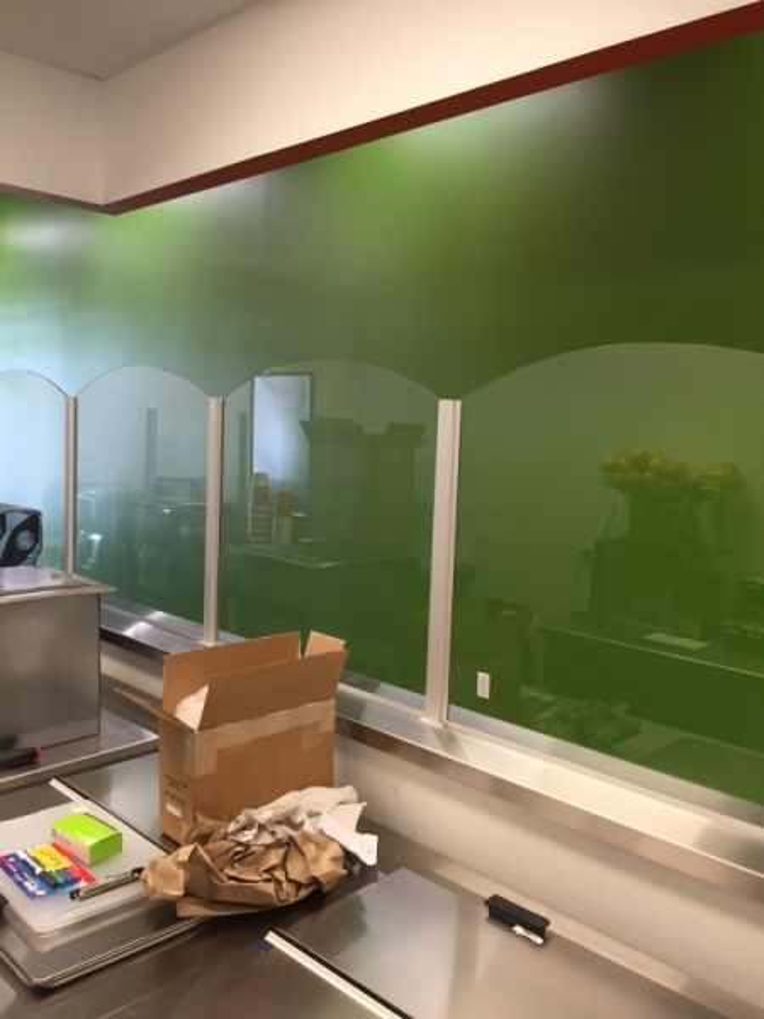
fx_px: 853
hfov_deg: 48.2
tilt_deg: -6.4
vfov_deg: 61.7
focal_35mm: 29
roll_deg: -2.0
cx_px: 382
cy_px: 510
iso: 32
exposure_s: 1/30
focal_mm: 4.15
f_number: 2.2
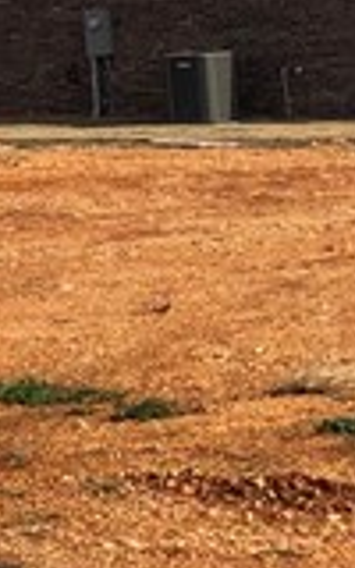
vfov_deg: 10.8
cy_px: -185
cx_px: -941
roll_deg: +1.9
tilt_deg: +6.6
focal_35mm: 190
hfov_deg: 6.0
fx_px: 2941
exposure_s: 1/2433
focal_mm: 4
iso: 20
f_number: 1.8
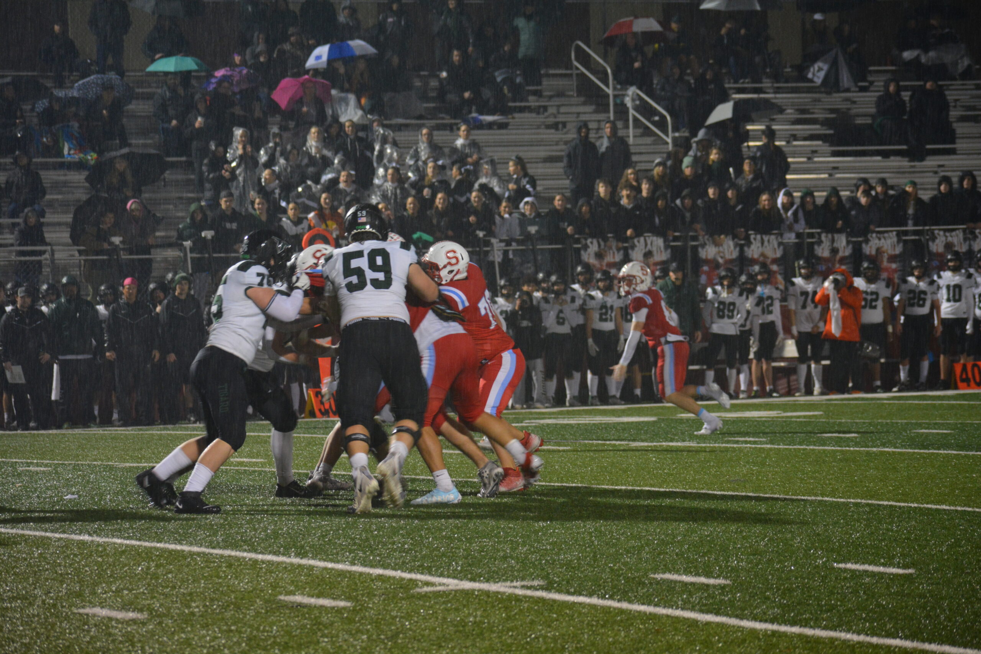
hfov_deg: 12.5
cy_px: 327
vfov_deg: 8.3
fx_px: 4496
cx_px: 490
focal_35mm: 165
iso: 1600
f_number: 4.8
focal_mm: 110
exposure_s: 1/100
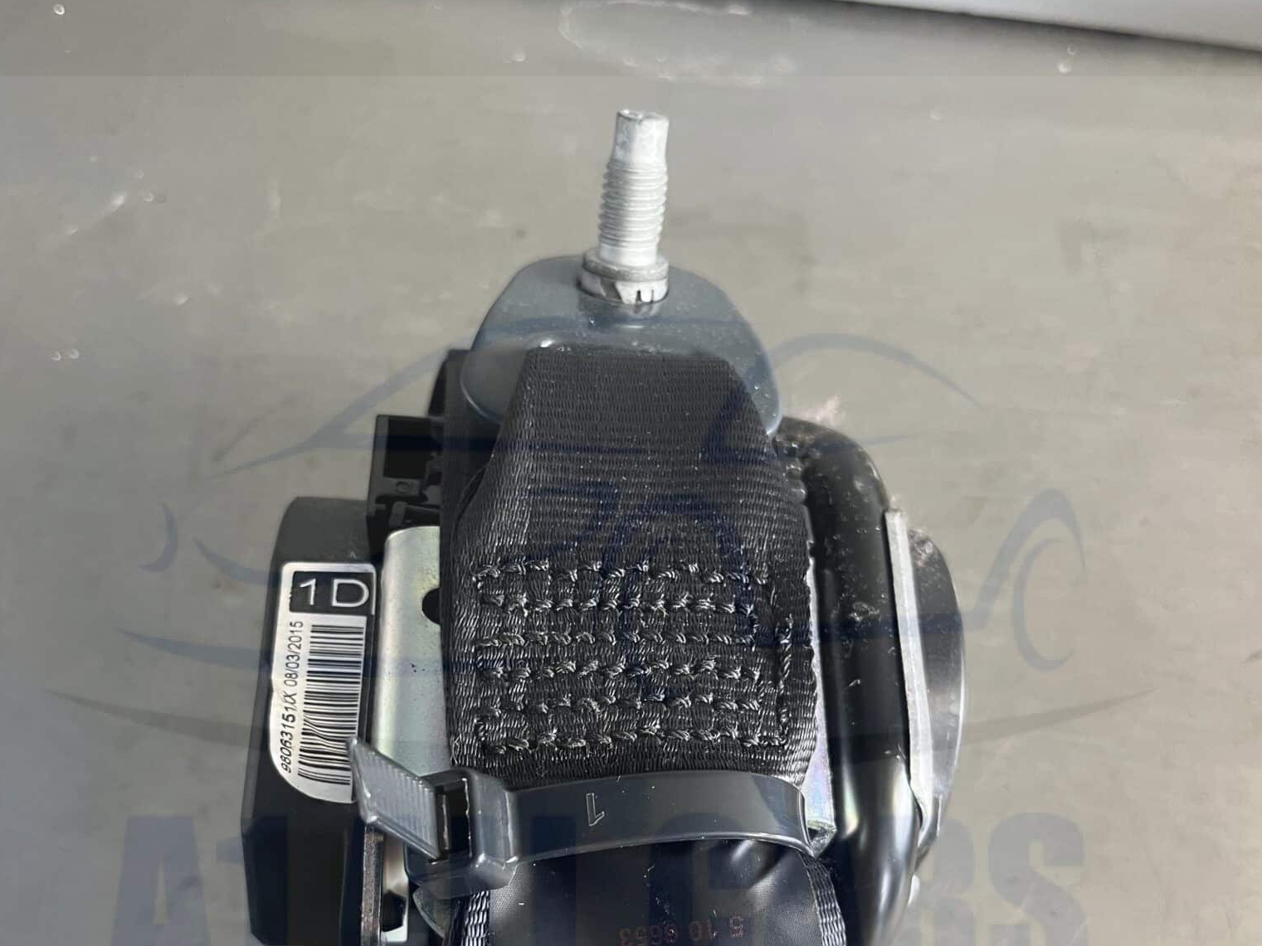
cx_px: 629
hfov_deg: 52.6
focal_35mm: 35
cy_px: 713
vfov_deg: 39.6
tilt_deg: -71.2
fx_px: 1276
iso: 160
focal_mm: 5.1
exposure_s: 1/60
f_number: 1.6
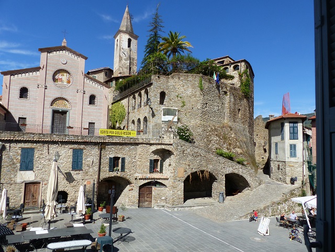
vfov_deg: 54.9
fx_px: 242
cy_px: 126
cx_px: 168
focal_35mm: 25
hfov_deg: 69.4
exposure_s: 1/1000
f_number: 4
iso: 100
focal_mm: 4.5
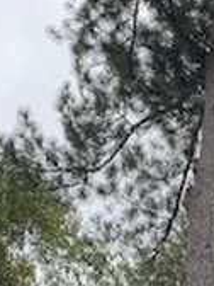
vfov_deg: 14.4
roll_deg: -3.2
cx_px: 280
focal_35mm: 124
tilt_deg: +31.8
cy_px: 478
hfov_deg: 11.6
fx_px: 1022
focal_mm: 4.25
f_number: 1.8
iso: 25
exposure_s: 1/417
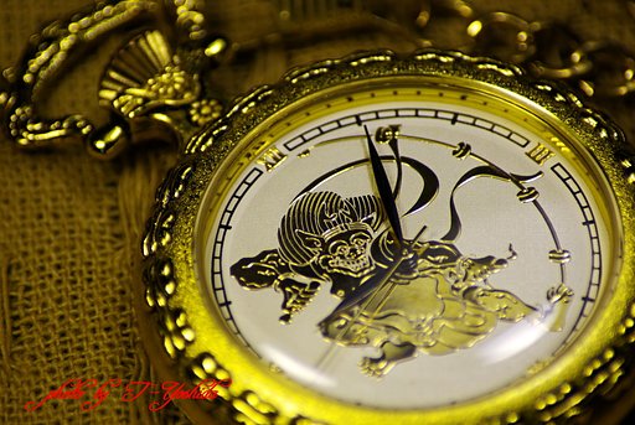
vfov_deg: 3.1
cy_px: 212
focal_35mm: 450
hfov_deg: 4.6
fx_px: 7949
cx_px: 318
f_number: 8
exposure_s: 1/30
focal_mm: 300
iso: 100
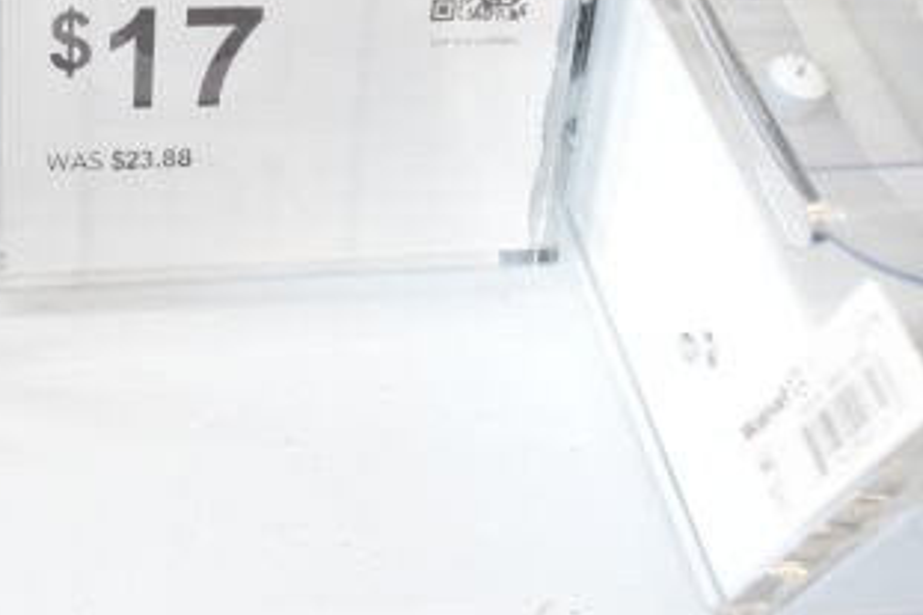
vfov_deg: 24.6
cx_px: 98
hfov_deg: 35.4
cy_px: 34
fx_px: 1358
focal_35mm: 53
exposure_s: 1/100
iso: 1600
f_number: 5
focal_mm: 18
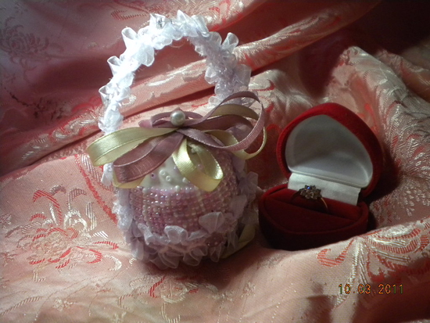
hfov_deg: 45.8
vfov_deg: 35.2
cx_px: 215
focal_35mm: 41
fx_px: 510
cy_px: 162
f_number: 3.5
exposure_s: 1/215
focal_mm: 7.4
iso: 400
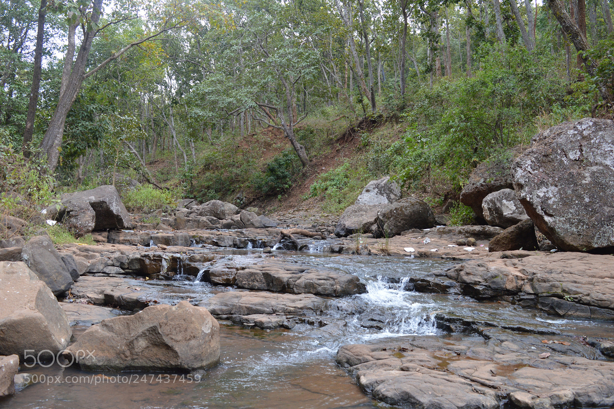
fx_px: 511
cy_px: 204
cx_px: 307
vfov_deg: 43.5
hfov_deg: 62.0
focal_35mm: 30
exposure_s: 1/100
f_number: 5
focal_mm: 20
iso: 400
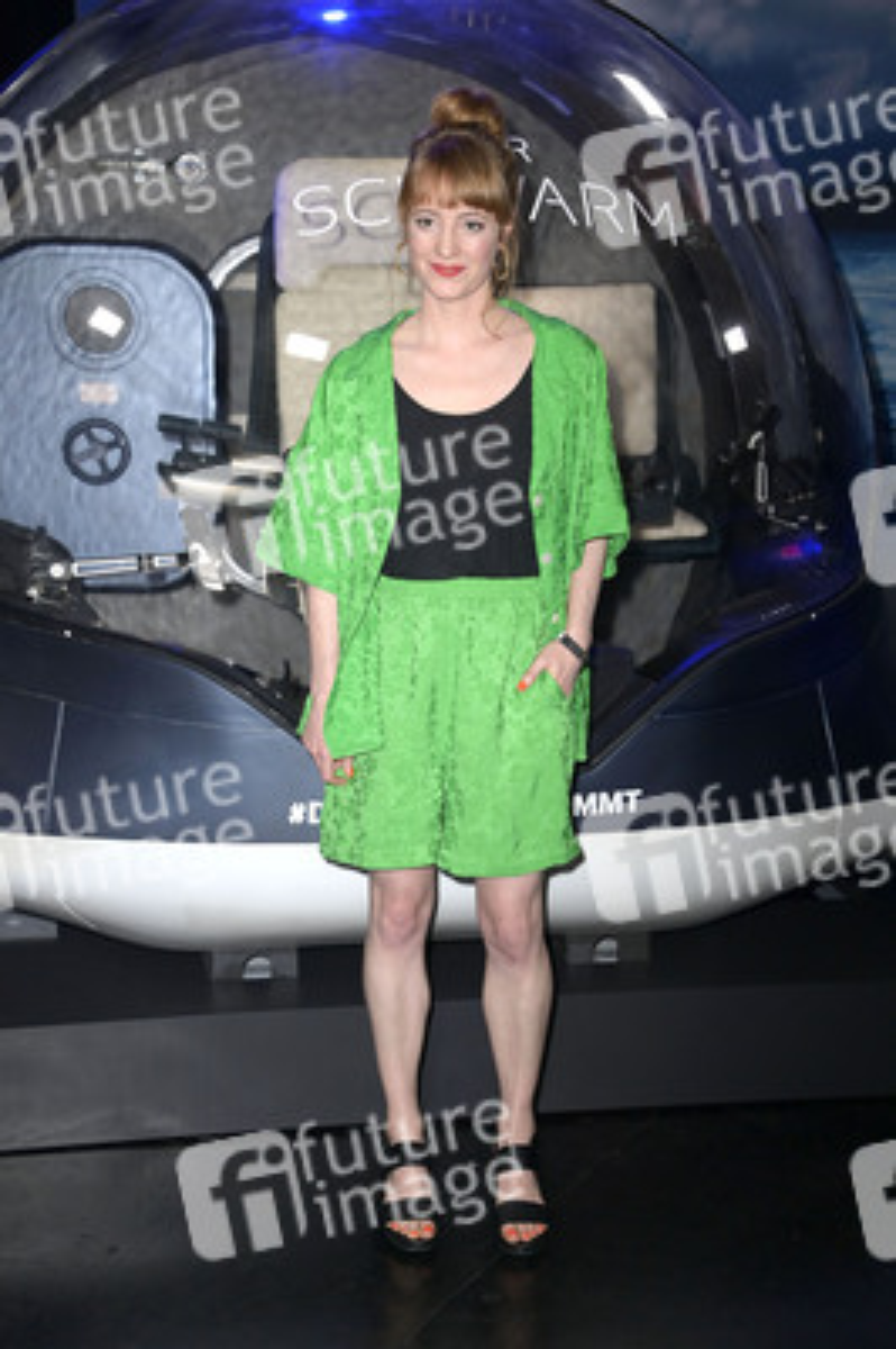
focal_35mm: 56
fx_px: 2094
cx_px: 448
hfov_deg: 24.2
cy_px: 674
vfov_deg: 35.7
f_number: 5.6
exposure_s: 1/200
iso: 1000
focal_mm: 56
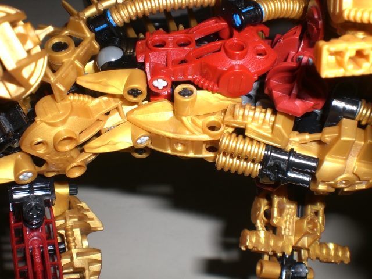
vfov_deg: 37.7
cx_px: 186
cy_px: 140
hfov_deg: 49.0
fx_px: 408
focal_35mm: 38
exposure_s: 1/60
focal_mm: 6.3
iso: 50
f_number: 4.4
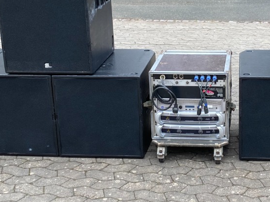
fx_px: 530
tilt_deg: -15.6
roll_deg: +1.0
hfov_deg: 28.2
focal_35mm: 68
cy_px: 64
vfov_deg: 21.5
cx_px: 202
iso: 32
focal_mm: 4.25
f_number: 1.8
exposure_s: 1/167
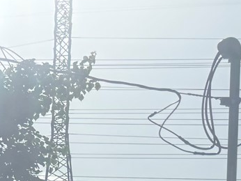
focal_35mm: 142
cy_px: 480
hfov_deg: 12.2
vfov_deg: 9.1
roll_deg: -0.3
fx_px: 989
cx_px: -251
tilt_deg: -4.4
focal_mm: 6.76
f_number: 1.78
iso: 100
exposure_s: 1/9091
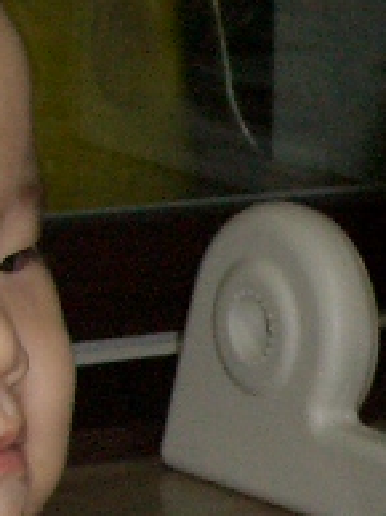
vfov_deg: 9.0
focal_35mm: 218
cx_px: 572
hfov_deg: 6.7
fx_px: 3248
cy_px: 633
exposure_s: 1/60
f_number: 2.8
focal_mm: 7.1
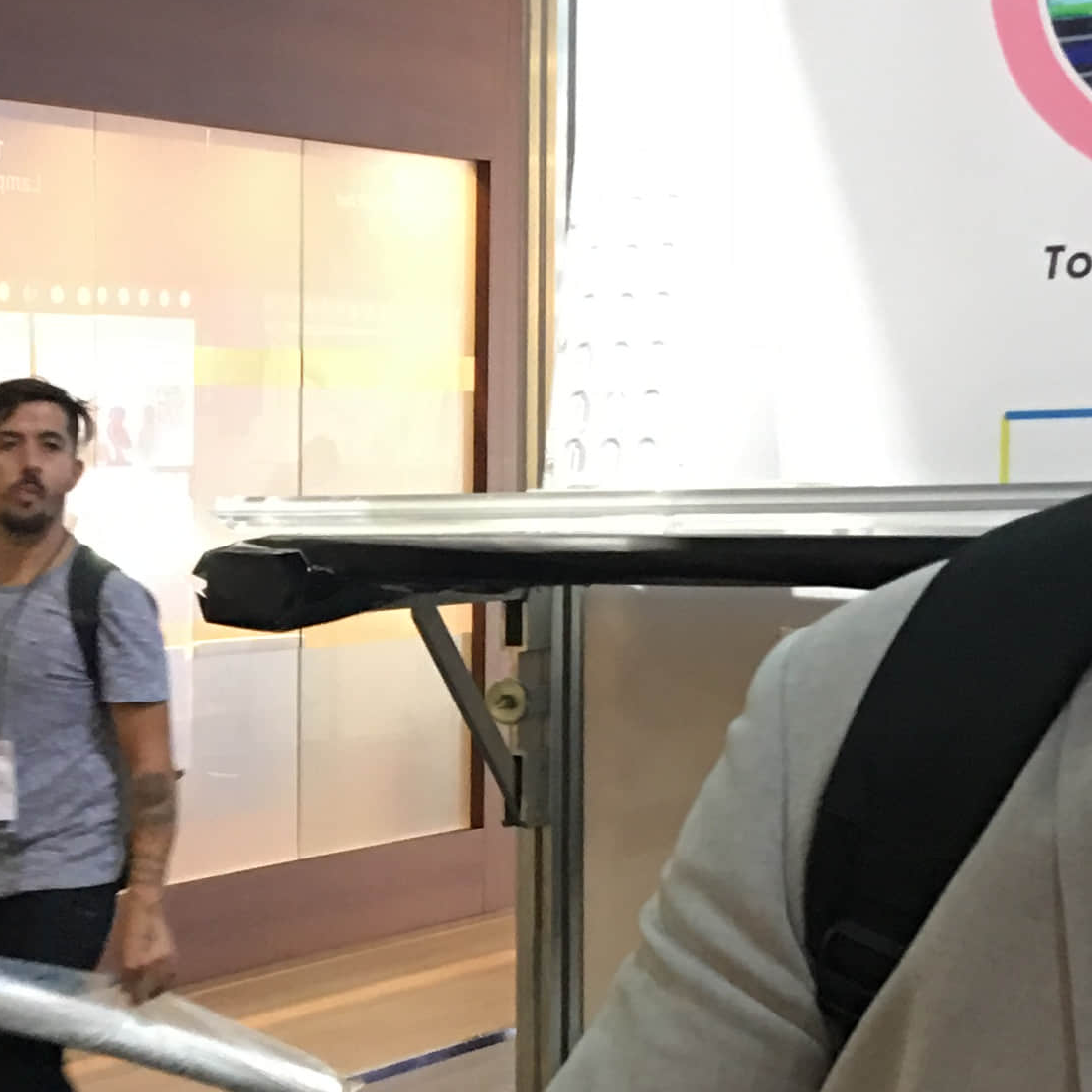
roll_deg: +0.4
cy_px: 877
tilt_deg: -5.6
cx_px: -13
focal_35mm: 94
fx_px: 3355
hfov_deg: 18.0
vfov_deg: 18.3
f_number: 2.2
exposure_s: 1/10
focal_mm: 4.15
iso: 80
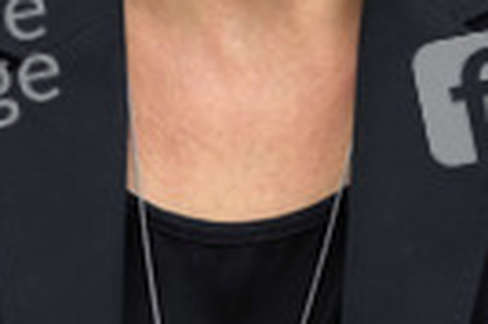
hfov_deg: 11.9
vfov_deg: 7.8
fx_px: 2342
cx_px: 269
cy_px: -102
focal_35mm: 173
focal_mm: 58
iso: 5000
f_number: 6.3
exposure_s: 1/500
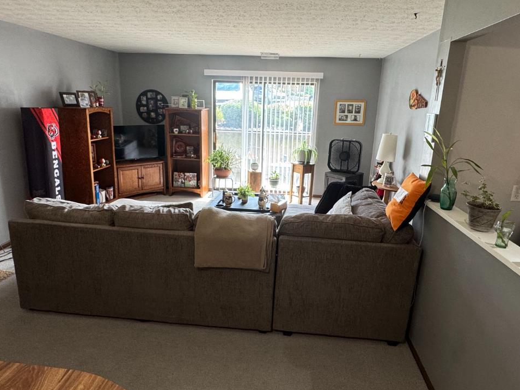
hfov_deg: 76.4
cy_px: 182
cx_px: 266
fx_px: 330
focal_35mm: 22
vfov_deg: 61.0
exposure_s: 1/60
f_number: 2.2
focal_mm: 2.22
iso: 200
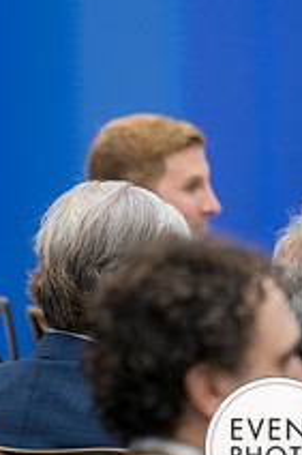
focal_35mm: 319
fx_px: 4020
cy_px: 105
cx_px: 96
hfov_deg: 4.3
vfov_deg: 6.5
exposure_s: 1/200
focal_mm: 150
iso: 720
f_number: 2.8
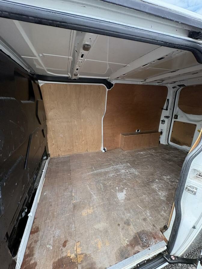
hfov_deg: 85.7
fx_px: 109
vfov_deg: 102.1
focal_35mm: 14
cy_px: 134
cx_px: 101
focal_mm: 2.22
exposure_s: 1/136
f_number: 2.2
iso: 100
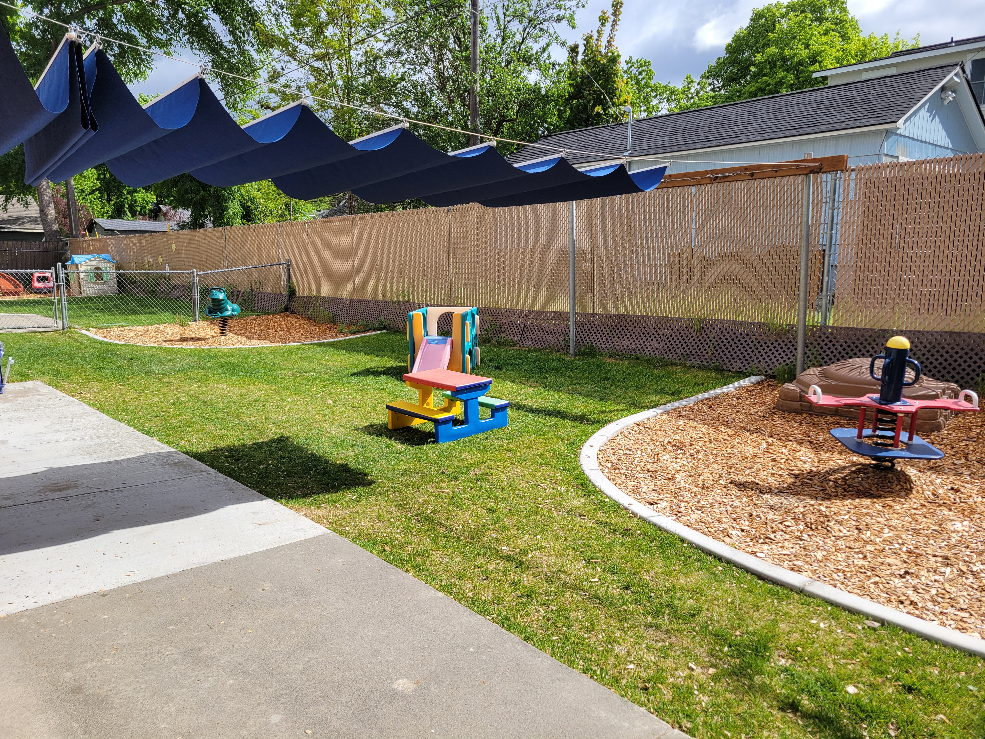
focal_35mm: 26
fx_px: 740
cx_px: 492
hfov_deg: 67.3
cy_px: 370
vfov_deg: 53.1
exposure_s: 1/2246
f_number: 1.8
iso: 40
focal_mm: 5.4
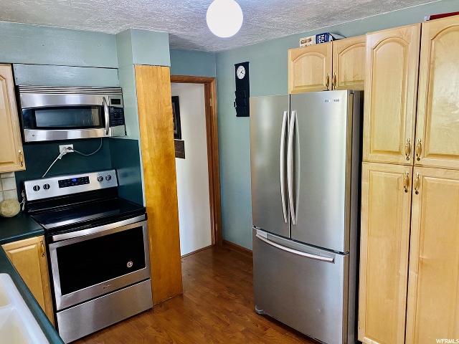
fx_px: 345
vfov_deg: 53.1
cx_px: 230
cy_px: 172
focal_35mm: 26
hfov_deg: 67.3
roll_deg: +2.0
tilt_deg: -9.4
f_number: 1.8
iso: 500
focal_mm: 4.25
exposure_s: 1/60
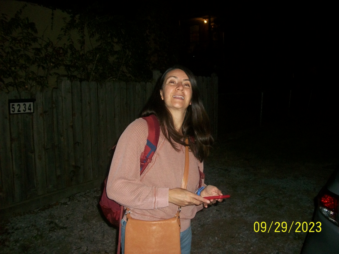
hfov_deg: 56.8
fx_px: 313
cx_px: 170
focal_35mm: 32
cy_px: 127
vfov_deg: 44.2
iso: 160
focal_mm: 5.7
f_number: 2.9
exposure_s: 1/30
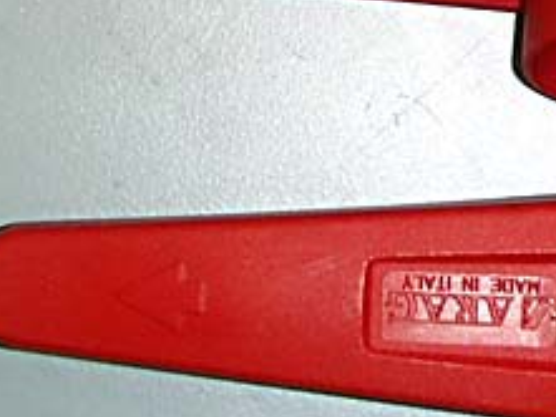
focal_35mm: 185
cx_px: 382
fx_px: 2973
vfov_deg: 8.0
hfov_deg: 10.7
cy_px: -85
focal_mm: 11.43
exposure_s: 1/60
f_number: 5.4
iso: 200
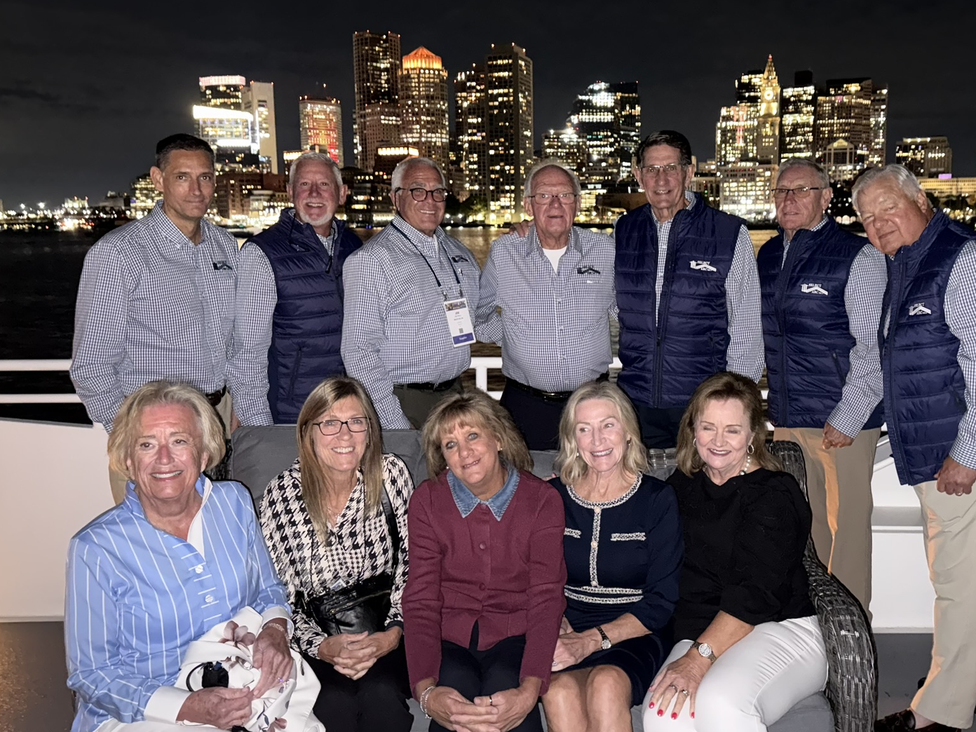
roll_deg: +0.4
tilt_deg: -5.9
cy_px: 317
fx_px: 902
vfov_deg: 44.1
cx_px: 551
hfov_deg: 56.6
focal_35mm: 32
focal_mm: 6.76
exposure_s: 1/4
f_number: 1.78
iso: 500
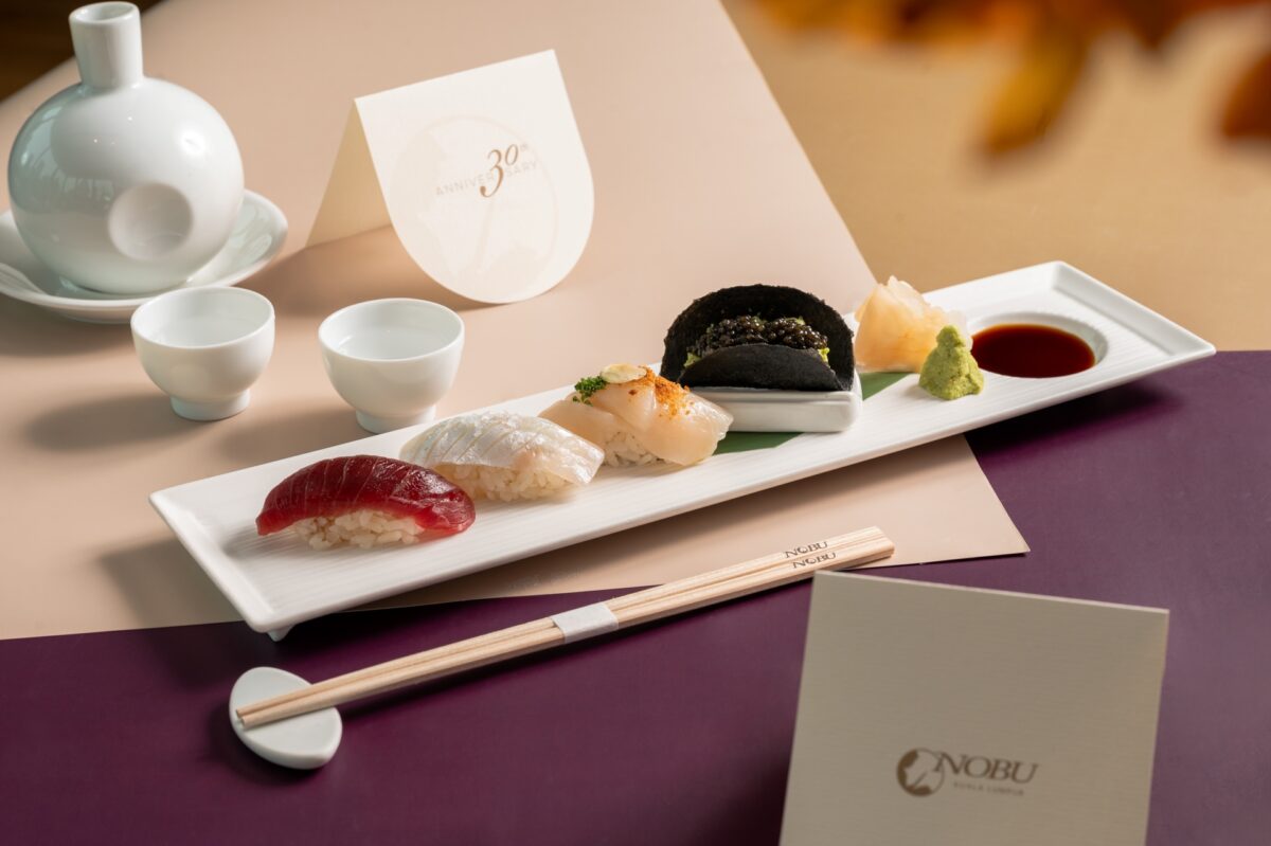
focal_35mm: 70
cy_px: 423
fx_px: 2470
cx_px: 636
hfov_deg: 28.9
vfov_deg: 19.4
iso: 200
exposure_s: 1/160
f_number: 10
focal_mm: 70
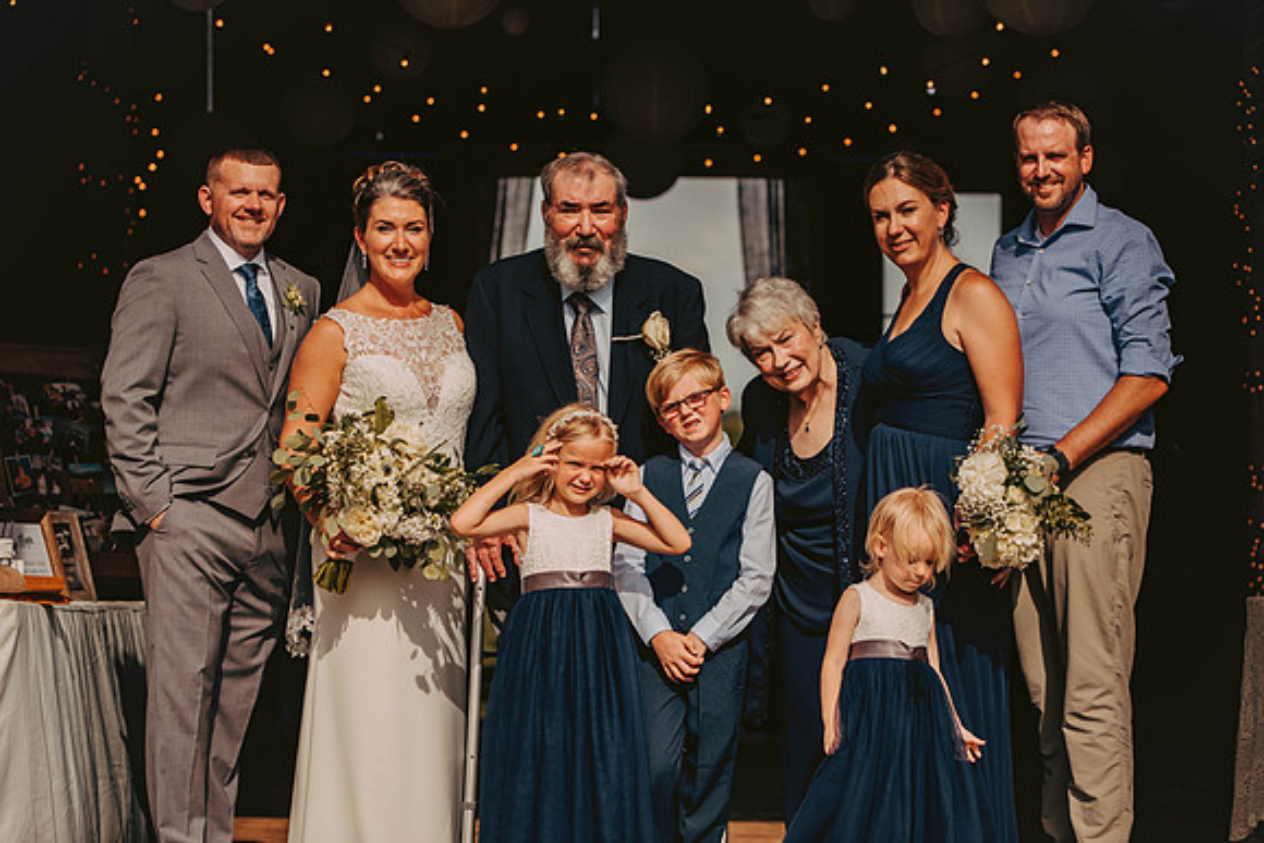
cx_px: 632
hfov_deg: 21.5
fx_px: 3336
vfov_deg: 14.4
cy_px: 422
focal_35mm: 95
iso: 200
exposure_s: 1/3200
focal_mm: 95
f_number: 2.8
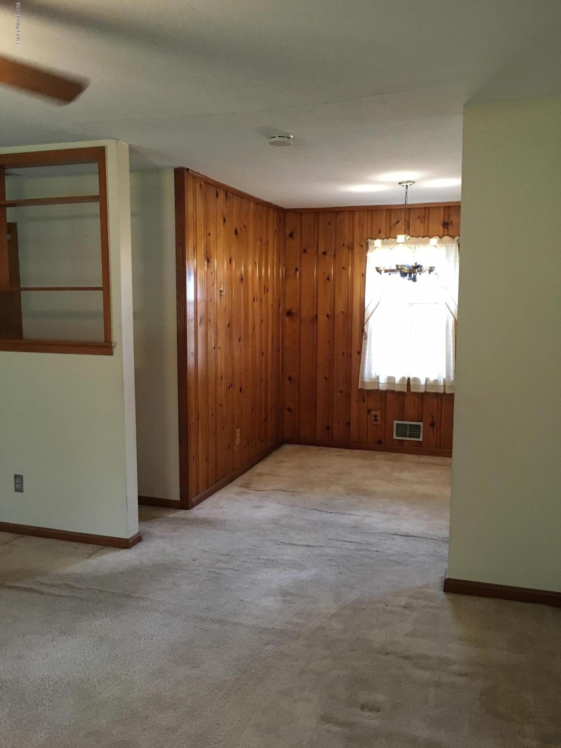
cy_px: 374
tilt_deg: -6.3
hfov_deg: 48.2
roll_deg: -0.4
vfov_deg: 61.7
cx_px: 280
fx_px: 627
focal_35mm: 29
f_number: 2.2
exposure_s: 1/30
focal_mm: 4.15
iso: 250
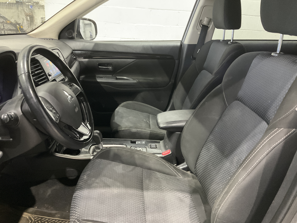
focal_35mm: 29
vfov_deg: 48.2
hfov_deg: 61.7
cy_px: 112
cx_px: 148
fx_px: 249
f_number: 1.8
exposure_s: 1/30
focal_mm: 3
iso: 320
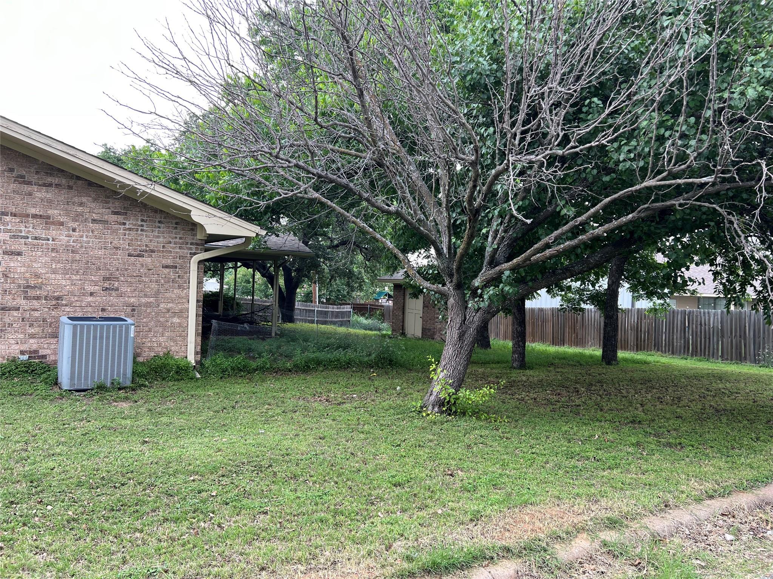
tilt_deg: -0.6
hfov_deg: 67.3
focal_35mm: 26
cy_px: 290
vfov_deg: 53.1
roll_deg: -1.6
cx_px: 386
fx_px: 581
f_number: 1.5
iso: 40
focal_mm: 5.7
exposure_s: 1/121
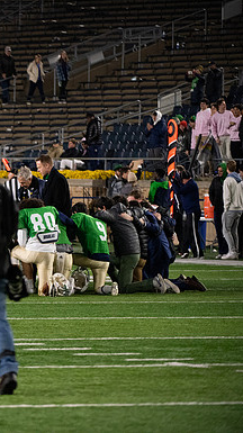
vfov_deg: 6.8
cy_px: 216
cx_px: -74
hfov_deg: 3.8
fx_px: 3627
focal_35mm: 316
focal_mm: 200
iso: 4500
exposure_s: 1/500
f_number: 4
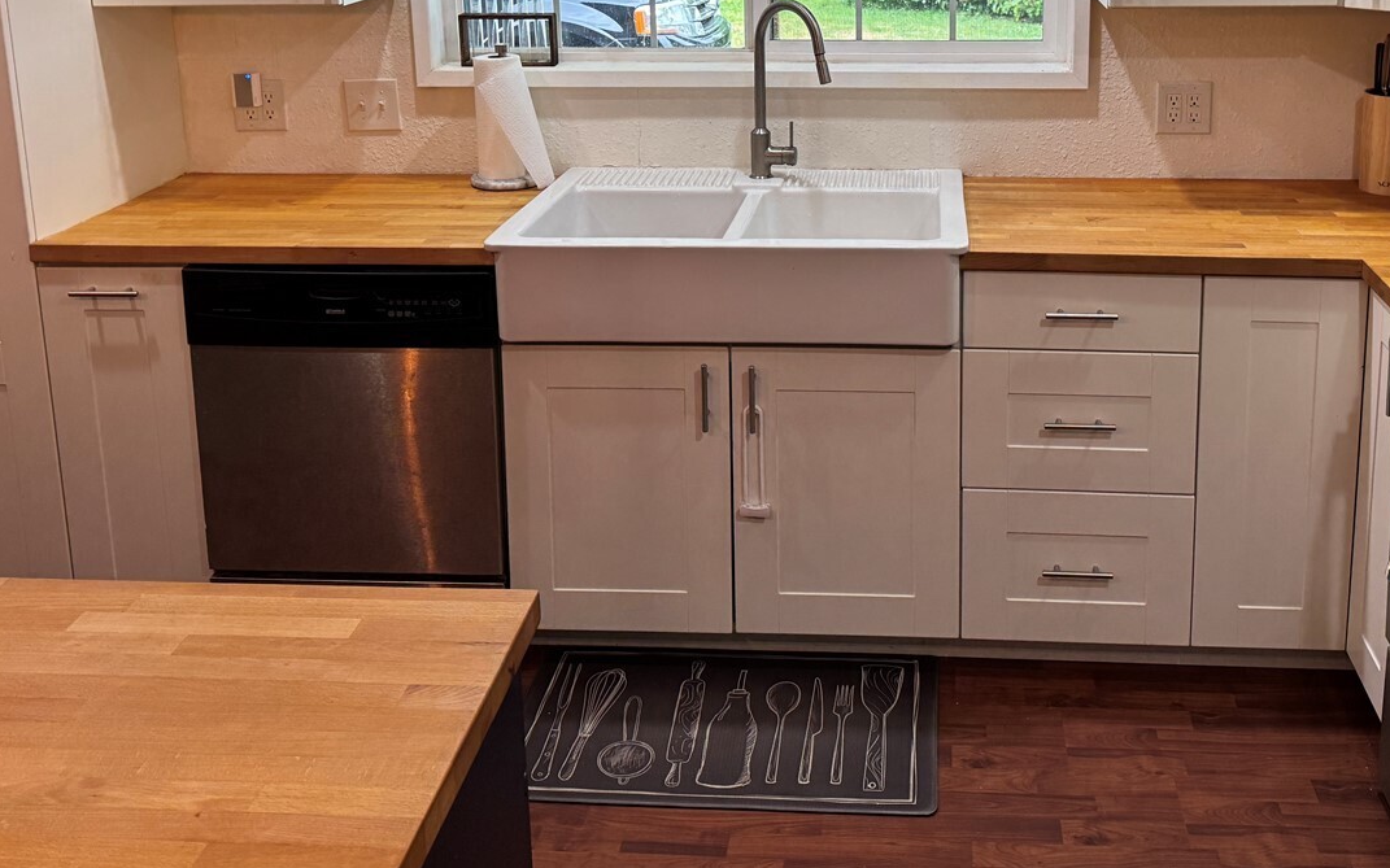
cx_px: 846
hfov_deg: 51.2
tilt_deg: -11.8
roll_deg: +1.0
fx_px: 1439
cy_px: 114
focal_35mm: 38
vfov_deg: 32.2
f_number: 1.78
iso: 160
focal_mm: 6.76
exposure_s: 1/120
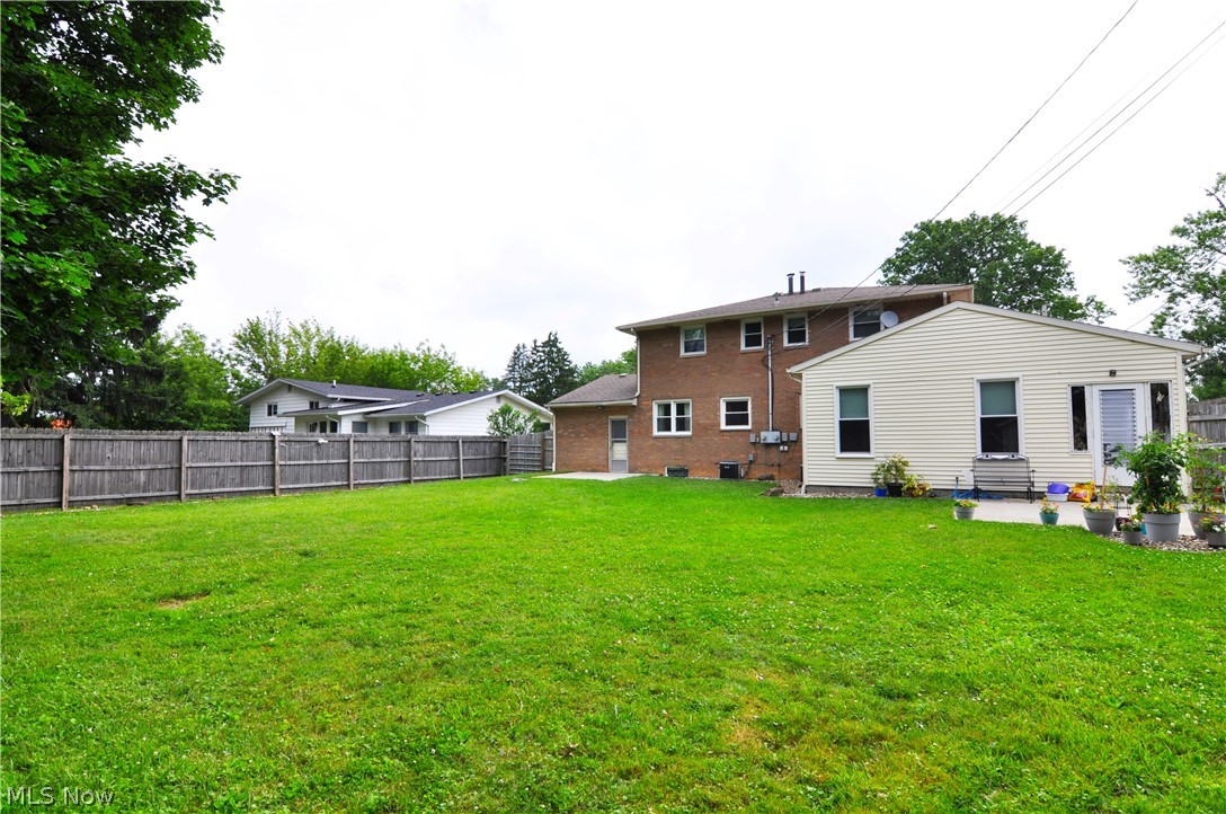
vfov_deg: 71.9
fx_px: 561
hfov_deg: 95.1
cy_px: 407
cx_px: 613
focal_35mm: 16
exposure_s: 1/320
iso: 200
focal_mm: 11
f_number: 9
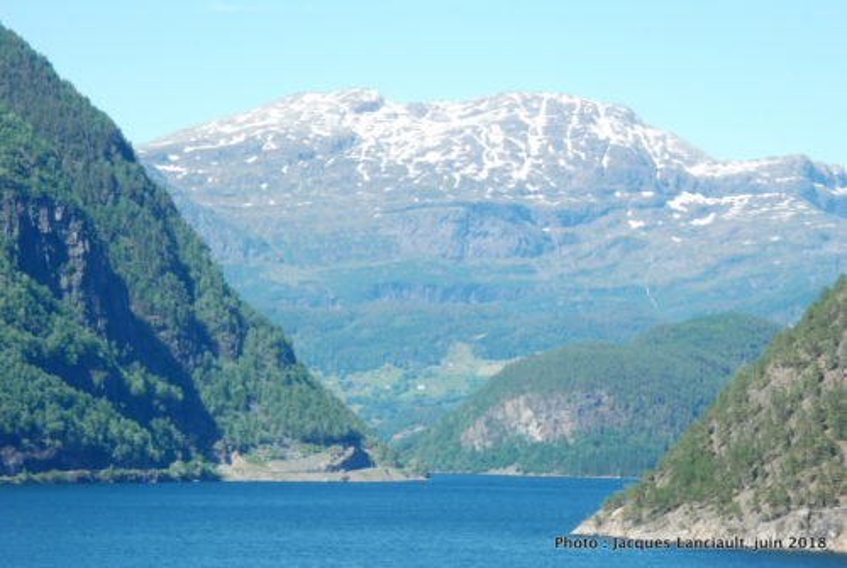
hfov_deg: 14.8
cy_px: 284
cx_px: 424
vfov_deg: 10.0
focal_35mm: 138
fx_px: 3252
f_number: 16
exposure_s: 1/40
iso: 100
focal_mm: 92
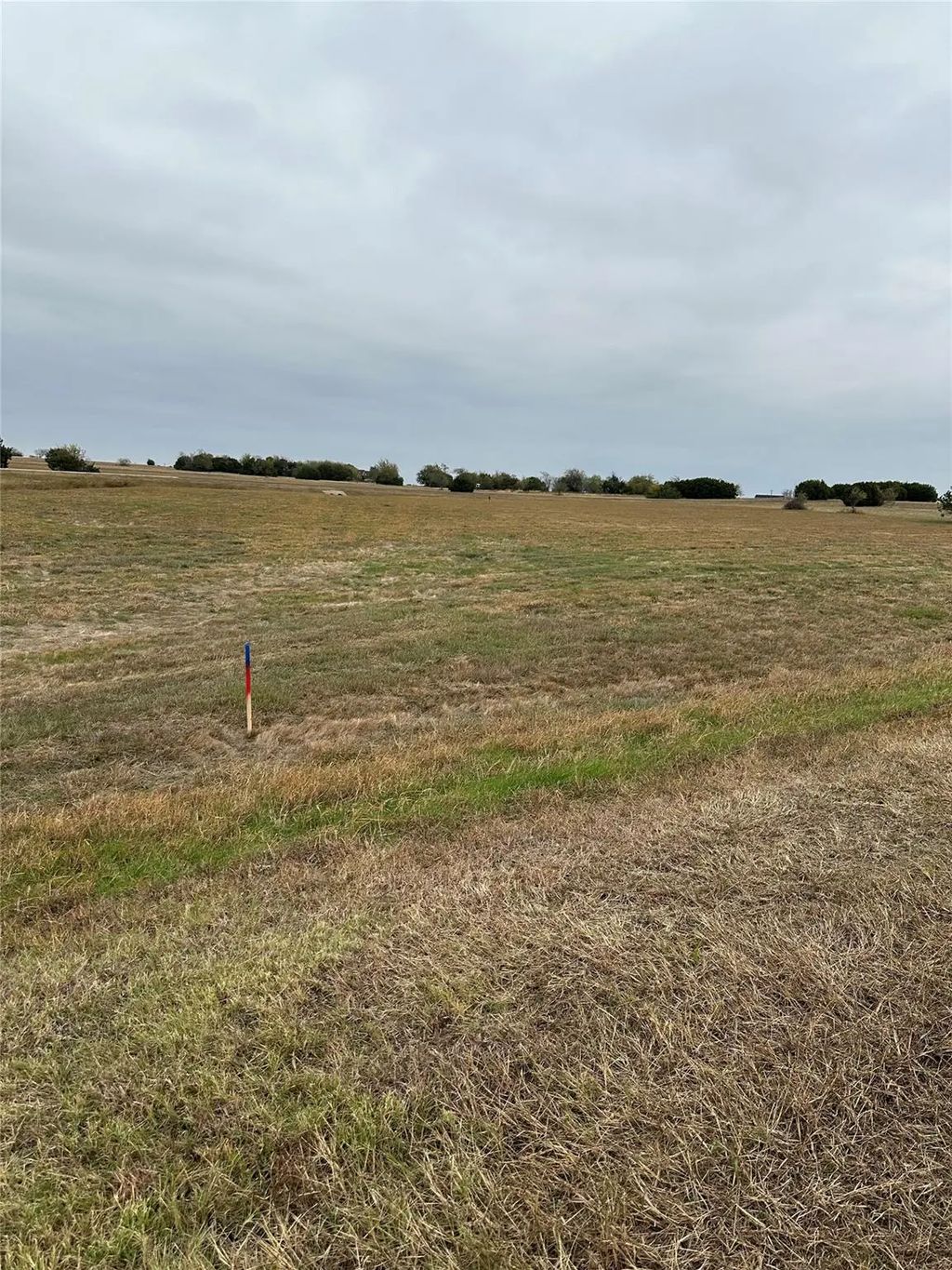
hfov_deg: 56.8
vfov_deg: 71.6
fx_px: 880
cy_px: 635
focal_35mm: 24
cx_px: 476
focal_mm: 6.86
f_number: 1.78
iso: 80
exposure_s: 1/2203
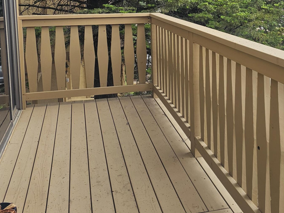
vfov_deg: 27.4
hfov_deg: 36.7
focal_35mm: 51
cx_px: 208
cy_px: 14
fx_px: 418
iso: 16
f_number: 1.7
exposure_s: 1/180
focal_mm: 6.3
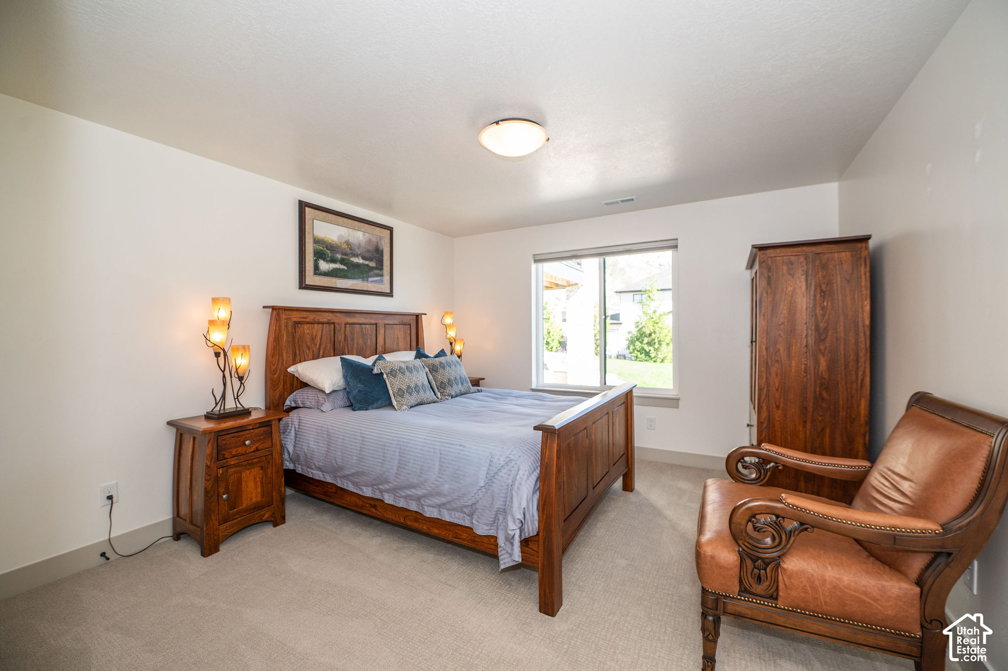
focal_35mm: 14
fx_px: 392
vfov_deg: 81.2
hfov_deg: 104.3
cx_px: 504
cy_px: 336
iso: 500
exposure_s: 1/160
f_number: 5
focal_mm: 14
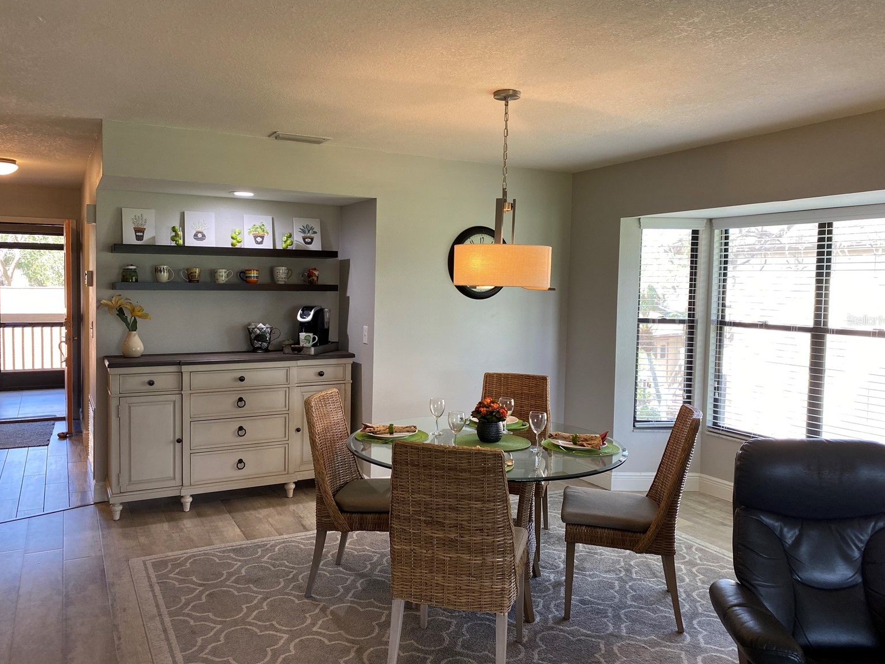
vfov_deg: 51.3
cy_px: 320
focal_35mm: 27
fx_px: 690
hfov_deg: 65.3
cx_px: 442
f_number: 1.8
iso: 100
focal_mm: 4.25
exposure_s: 1/120
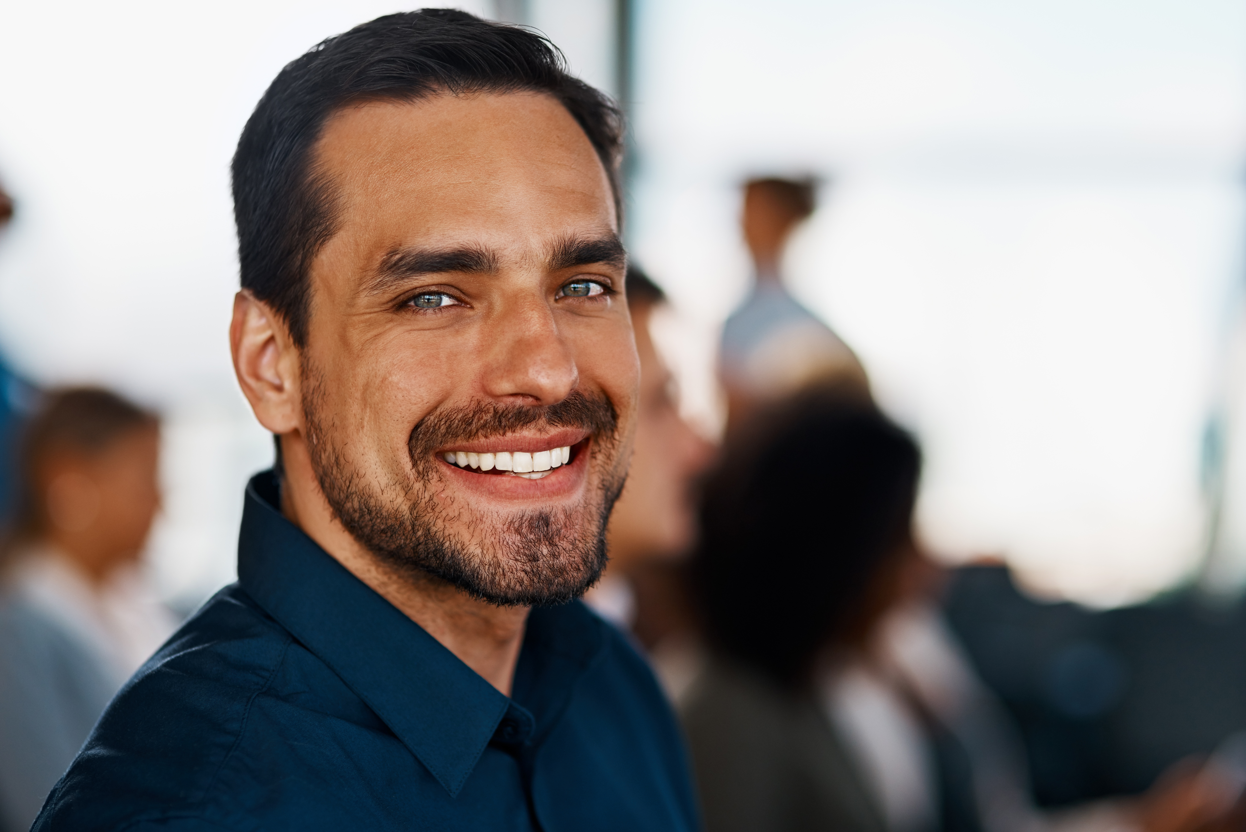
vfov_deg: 16.1
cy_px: 416
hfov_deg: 23.9
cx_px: 623
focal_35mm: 85
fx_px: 2943
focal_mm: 85
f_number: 2
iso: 200
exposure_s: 1/320
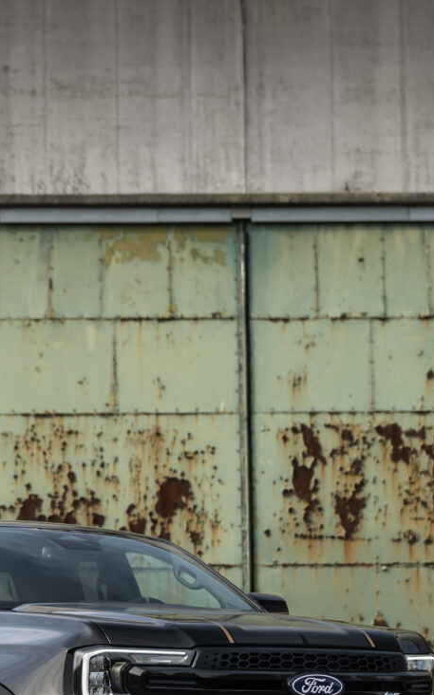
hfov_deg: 12.2
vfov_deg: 19.2
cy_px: 577
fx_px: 2027
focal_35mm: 107
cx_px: 181
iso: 40
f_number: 2.8
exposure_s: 1/250
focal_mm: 40
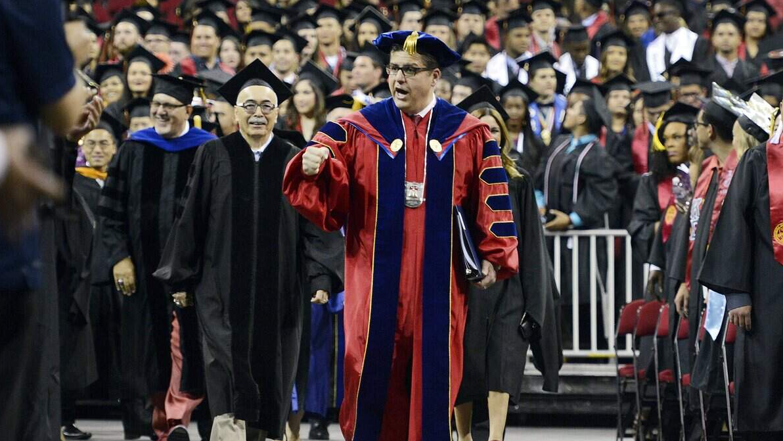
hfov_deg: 11.3
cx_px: 390
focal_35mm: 190
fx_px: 3945
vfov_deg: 6.4
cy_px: 263
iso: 5000
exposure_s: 1/250
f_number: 4
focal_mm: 180
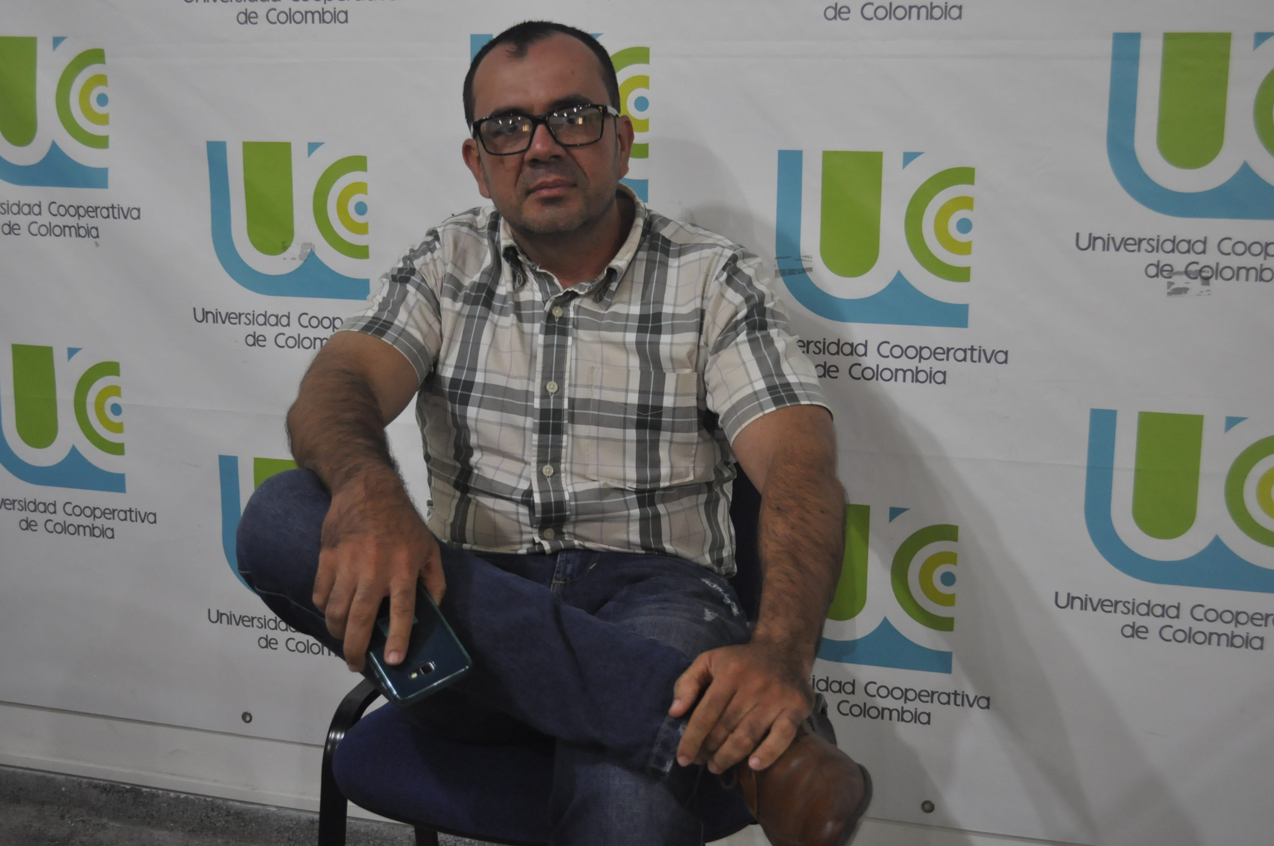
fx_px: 1485
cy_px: 423
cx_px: 637
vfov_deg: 31.8
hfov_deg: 46.4
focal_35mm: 42
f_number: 4.5
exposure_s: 1/30
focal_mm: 28
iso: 1250
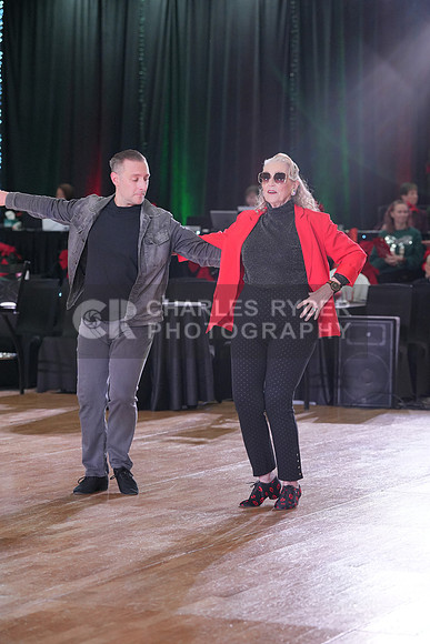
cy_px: 322
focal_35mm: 106
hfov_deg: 12.9
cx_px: 215
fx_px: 1898
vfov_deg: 19.3
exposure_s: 1/400
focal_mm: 106
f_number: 4
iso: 1600
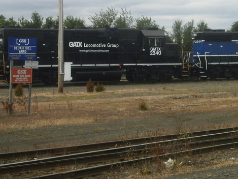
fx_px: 536
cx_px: 153
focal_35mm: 78
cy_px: 36
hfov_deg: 24.9
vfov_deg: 18.7
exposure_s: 1/125
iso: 100
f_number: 10.1
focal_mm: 7.61
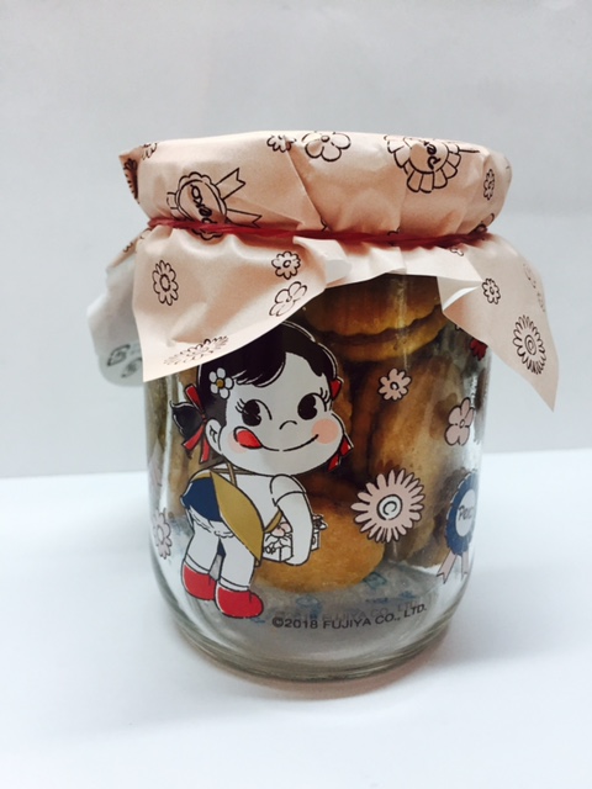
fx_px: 661
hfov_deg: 48.2
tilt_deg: -9.6
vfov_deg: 61.7
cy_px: 394
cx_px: 296
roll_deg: -1.1
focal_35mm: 29
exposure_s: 1/33
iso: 80
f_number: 2.2
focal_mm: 4.15
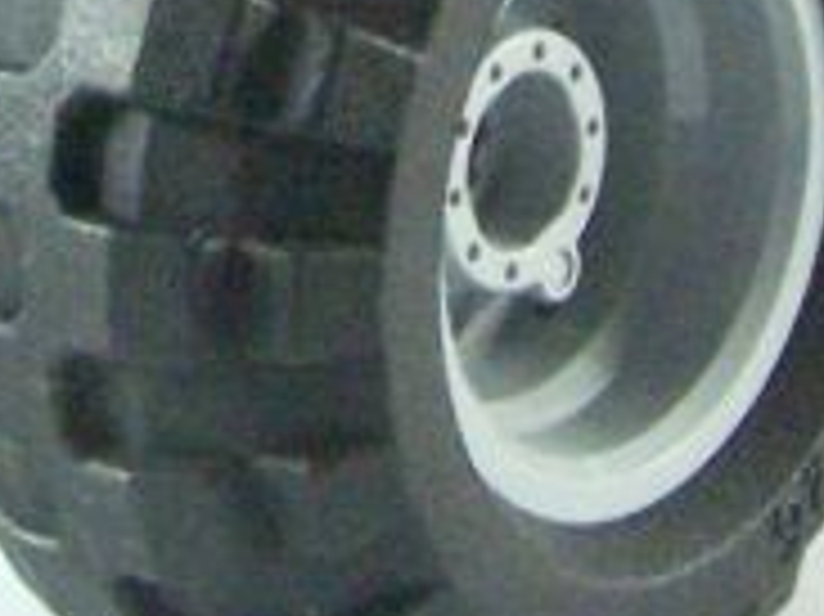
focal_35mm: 269
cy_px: -647
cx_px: 360
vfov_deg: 5.4
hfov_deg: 7.4
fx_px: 6399
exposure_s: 1/60
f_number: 4
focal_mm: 8
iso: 400
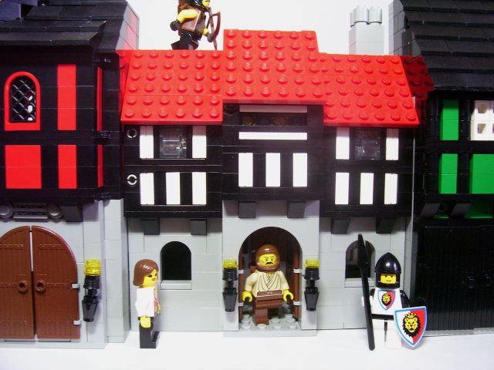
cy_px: 185
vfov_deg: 41.8
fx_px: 485
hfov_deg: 54.0
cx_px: 247
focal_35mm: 34
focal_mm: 5.6
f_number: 2.7
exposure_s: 1/15
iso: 160
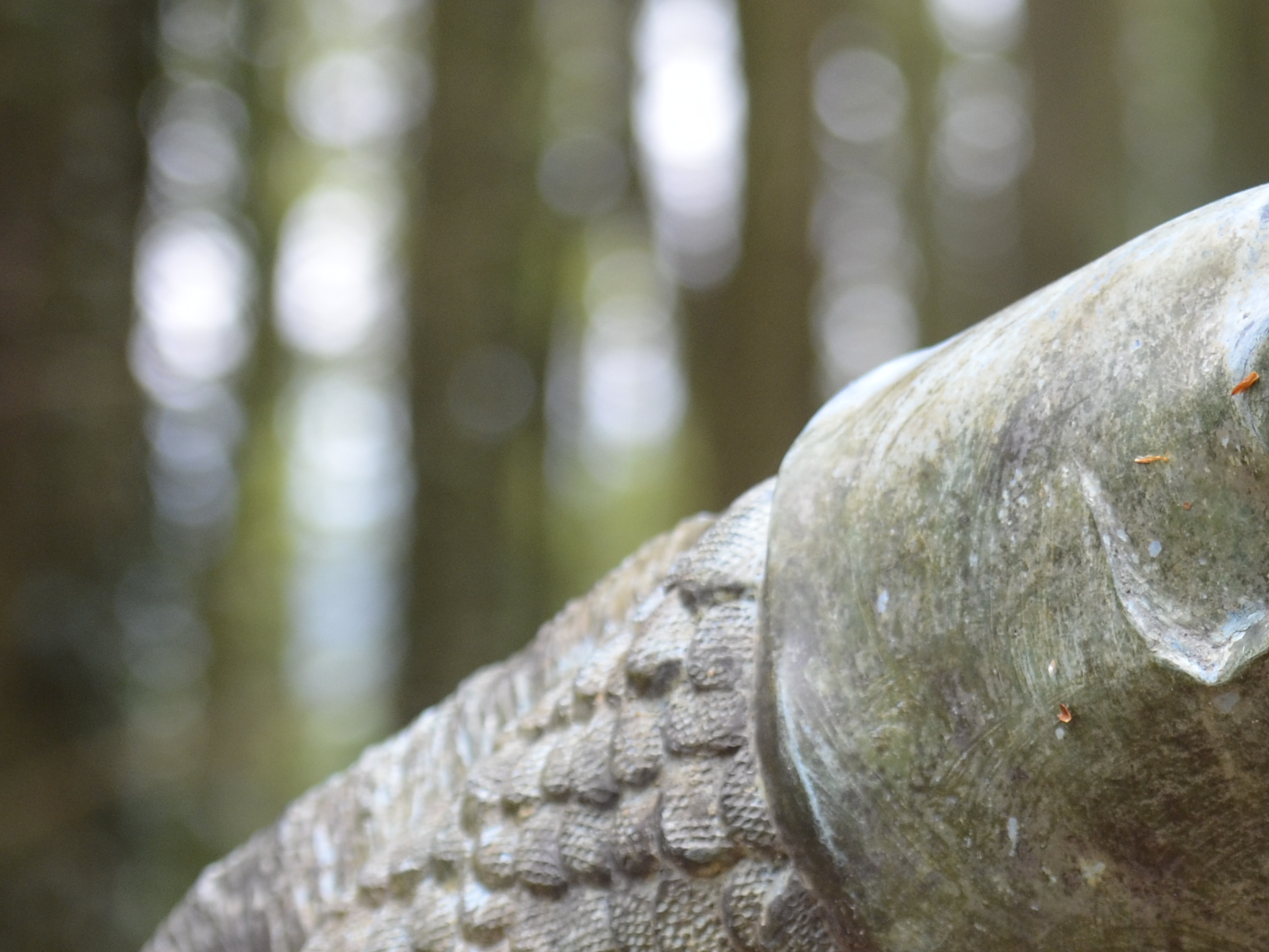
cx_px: 1482
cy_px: 706
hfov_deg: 7.4
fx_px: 9679
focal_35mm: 264
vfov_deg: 5.6
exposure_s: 1/400
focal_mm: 70
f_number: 2.8
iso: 400
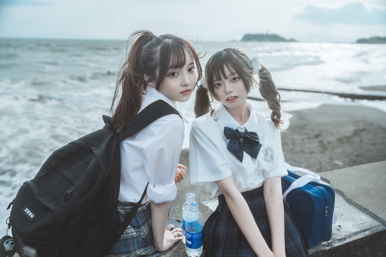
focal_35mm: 28
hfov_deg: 65.5
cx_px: 193
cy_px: 128
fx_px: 300
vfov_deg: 46.4
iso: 80
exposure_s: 1/2000
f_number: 2.5
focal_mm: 28
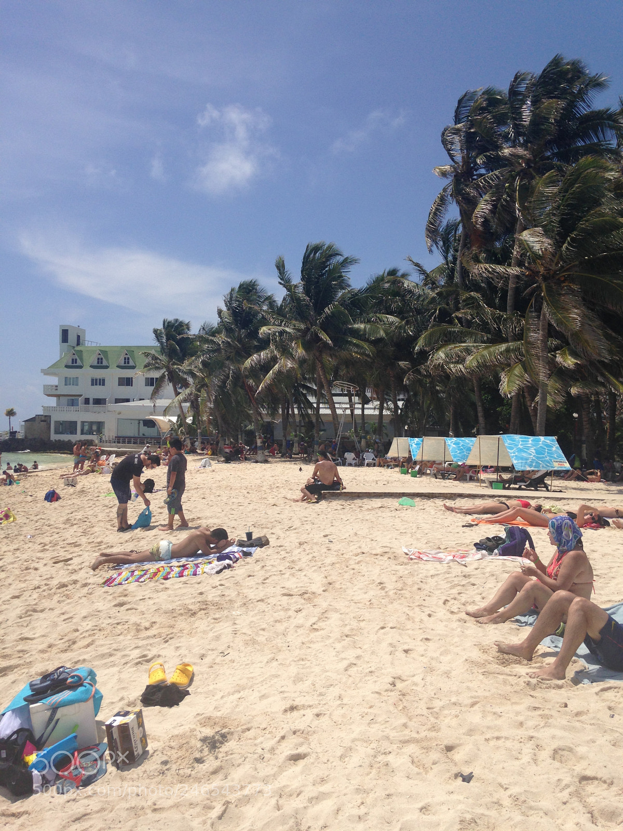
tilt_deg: +1.2
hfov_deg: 42.9
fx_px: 792
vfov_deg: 55.4
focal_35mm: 33
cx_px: 312
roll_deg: -1.7
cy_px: 416
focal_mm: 4.12
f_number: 2.4
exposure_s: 1/3390
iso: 50
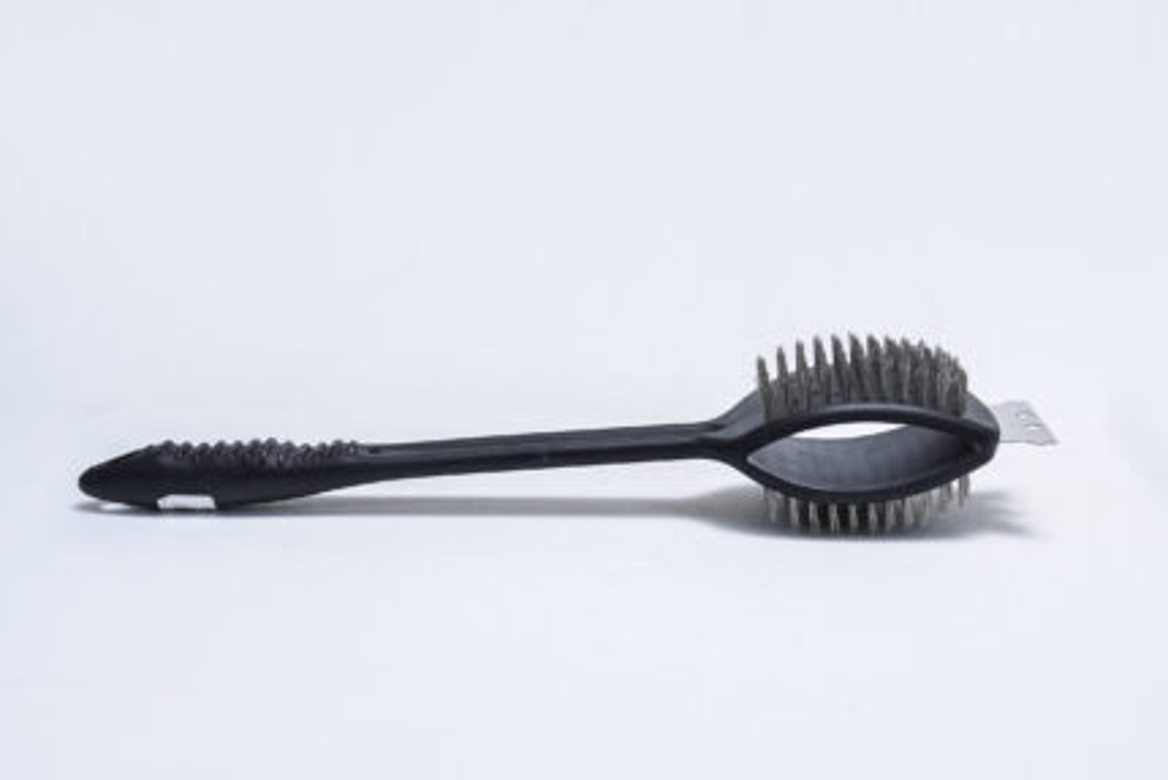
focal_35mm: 54
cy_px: 390
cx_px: 584
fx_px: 1752
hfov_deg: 36.9
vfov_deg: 25.1
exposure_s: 1/200
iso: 3200
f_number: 9
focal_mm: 54
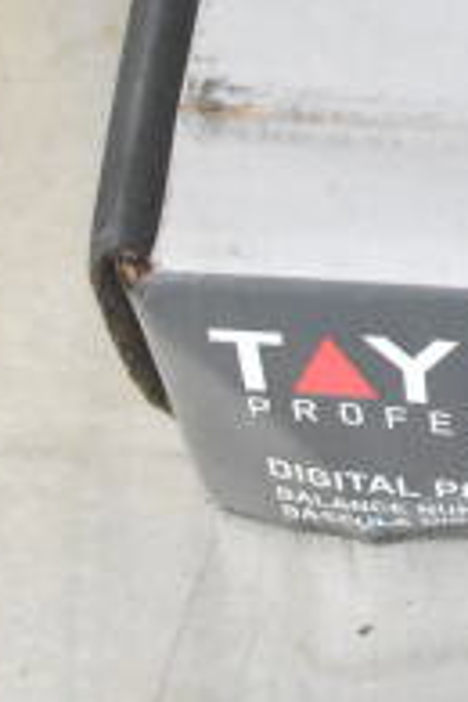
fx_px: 3295
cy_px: -202
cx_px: 1044
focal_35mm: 169
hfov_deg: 7.7
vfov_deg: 11.8
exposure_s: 1/40
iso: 12800
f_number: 4
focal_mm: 24
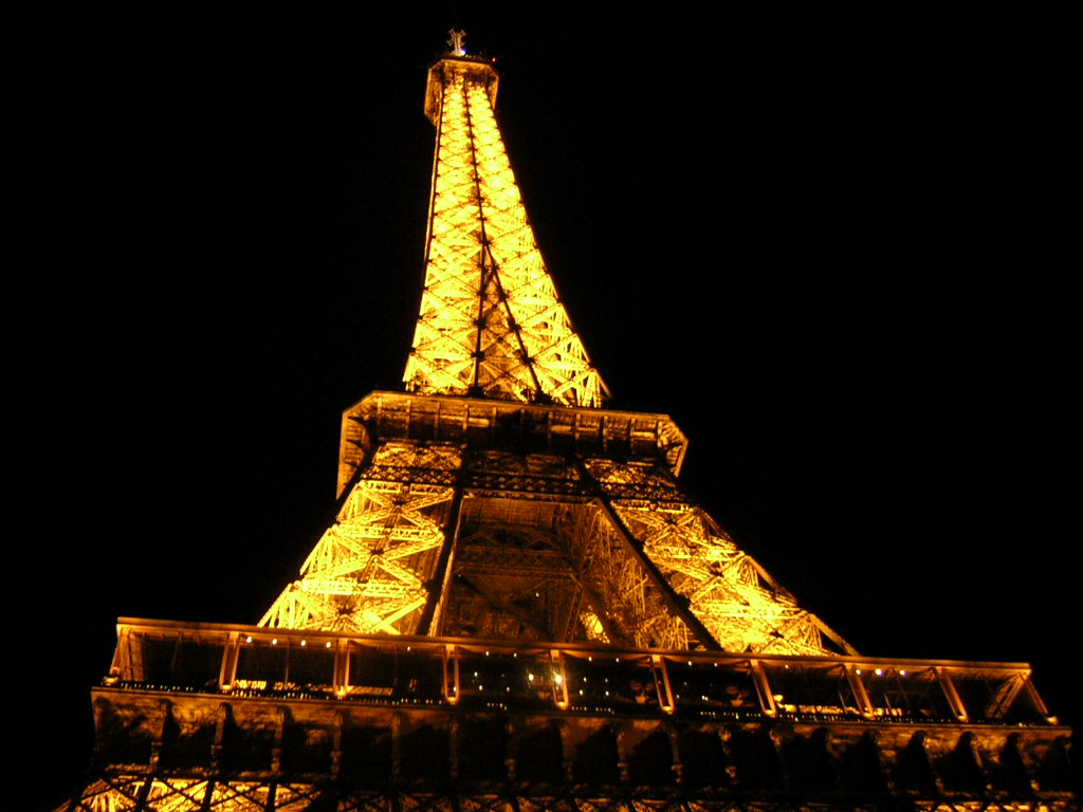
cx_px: 542
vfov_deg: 39.7
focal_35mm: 36
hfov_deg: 51.4
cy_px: 406
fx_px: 1126
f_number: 2.6
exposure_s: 1/8.6
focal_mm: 4.7
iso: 400
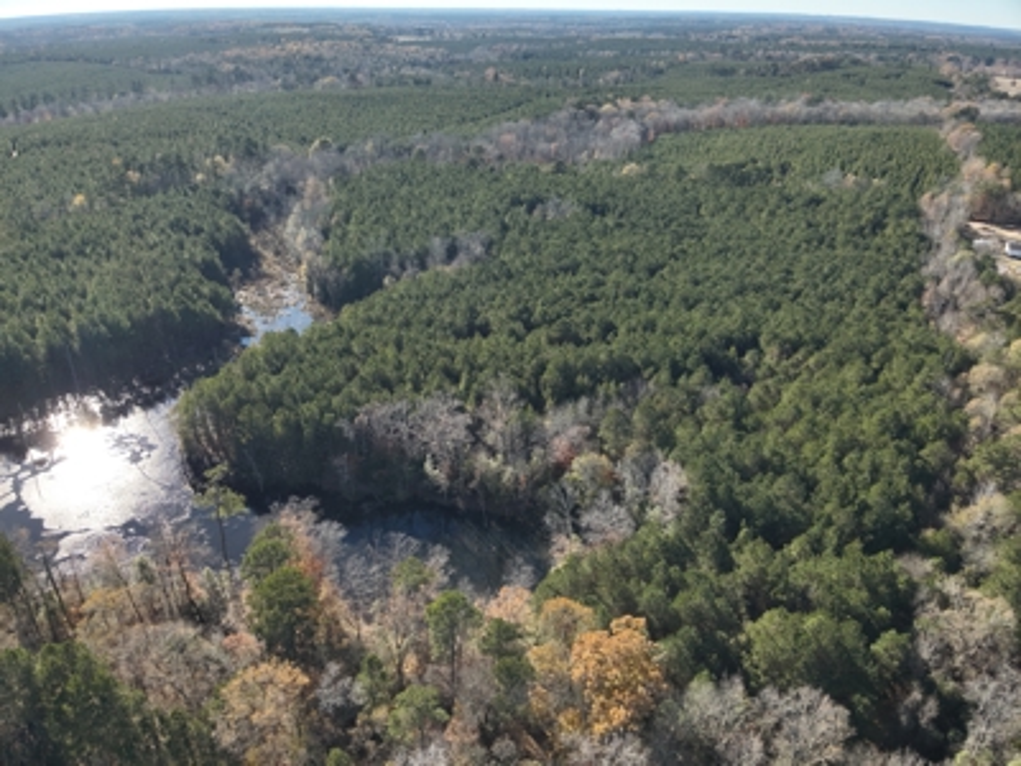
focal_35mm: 24
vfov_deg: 56.8
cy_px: 383
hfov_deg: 71.6
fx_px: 708
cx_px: 510
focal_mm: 4.4
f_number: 2.8
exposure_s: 1/1000
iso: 100
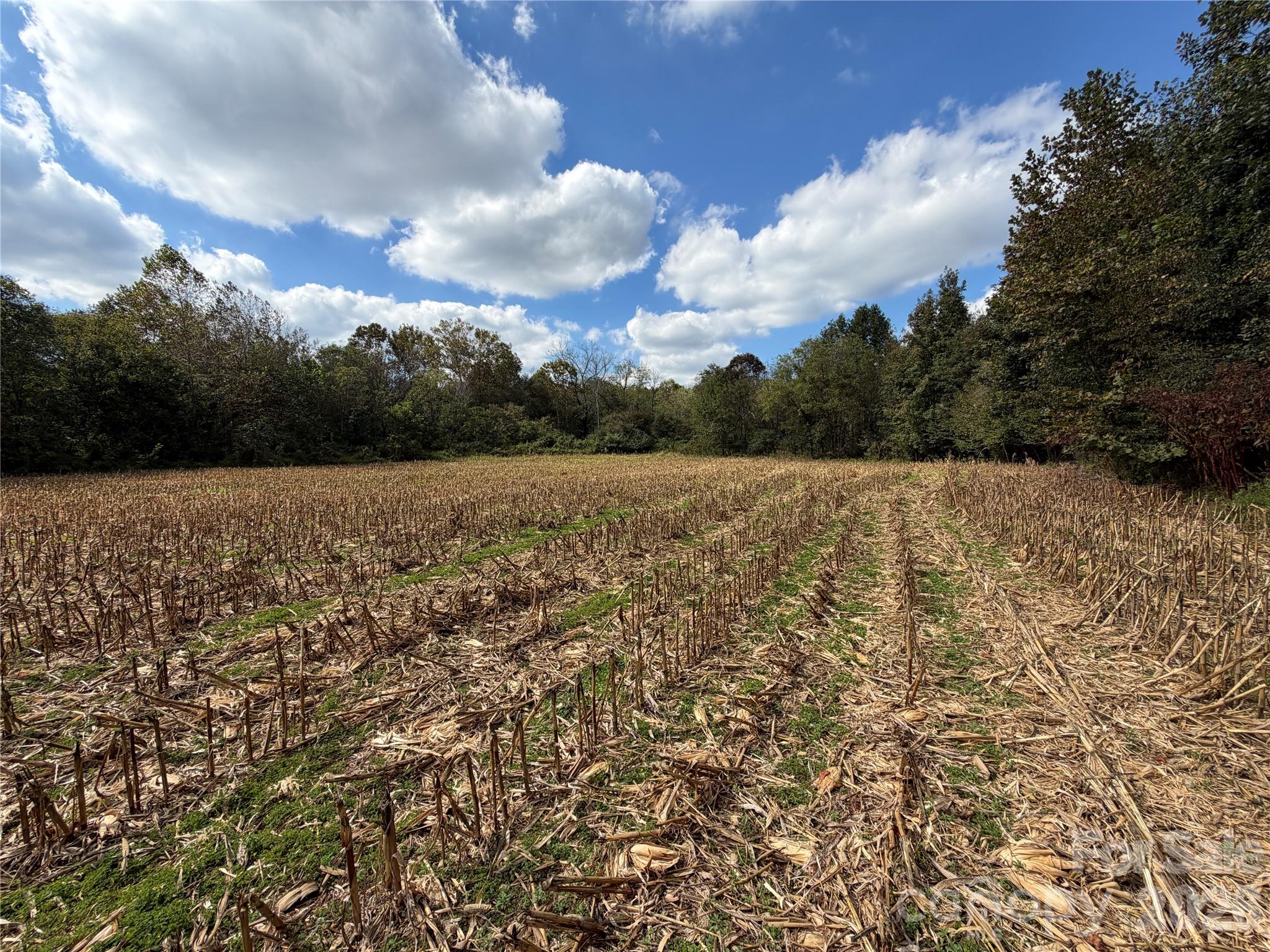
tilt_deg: -3.4
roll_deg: +1.0
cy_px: 476
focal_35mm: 14
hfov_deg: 102.1
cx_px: 635
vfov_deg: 85.7
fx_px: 514
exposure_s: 1/789
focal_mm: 2.22
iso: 20
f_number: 2.2
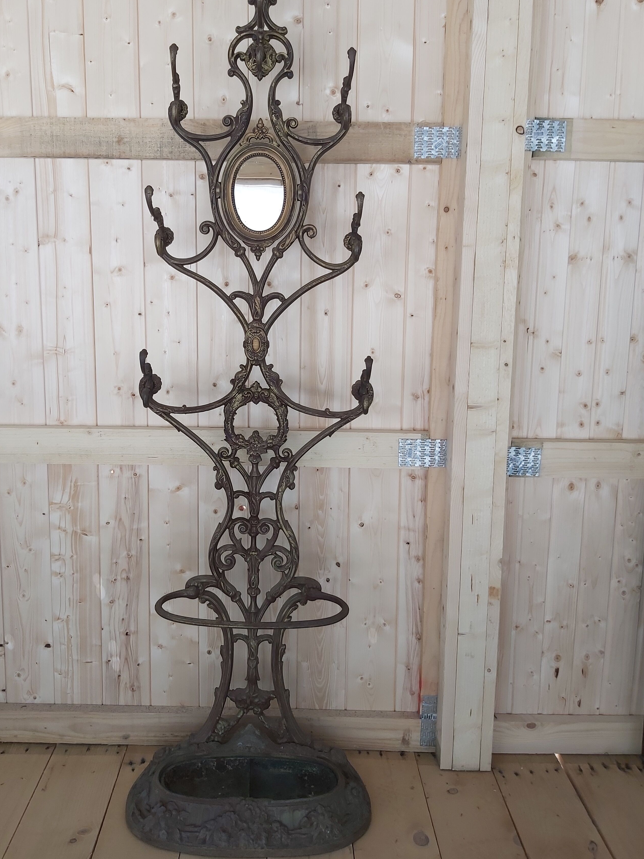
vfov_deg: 58.2
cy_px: 387
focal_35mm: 31
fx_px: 769
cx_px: 272
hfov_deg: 45.3
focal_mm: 3.92
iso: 64
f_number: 1.7
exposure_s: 1/135
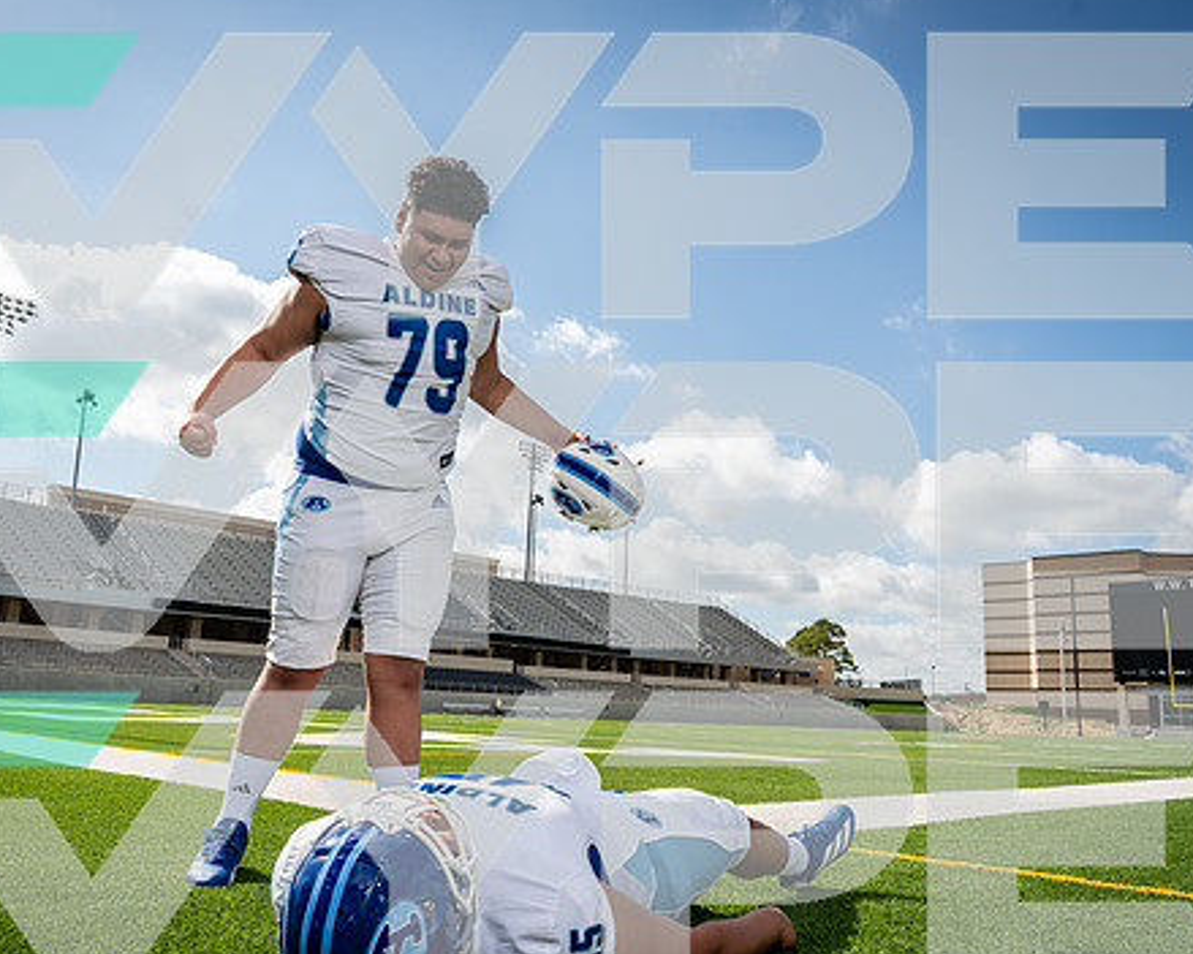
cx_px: 557
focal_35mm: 31
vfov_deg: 47.1
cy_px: 507
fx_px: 1094
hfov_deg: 57.1
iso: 125
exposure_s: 1/250
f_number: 8
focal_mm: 25
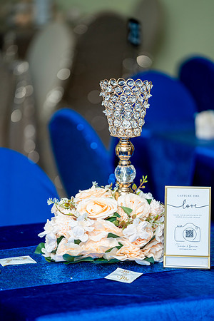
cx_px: 107
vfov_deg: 12.7
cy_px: 160
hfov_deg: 8.5
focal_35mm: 162
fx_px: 1444
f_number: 2.8
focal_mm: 162
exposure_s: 1/160
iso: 500
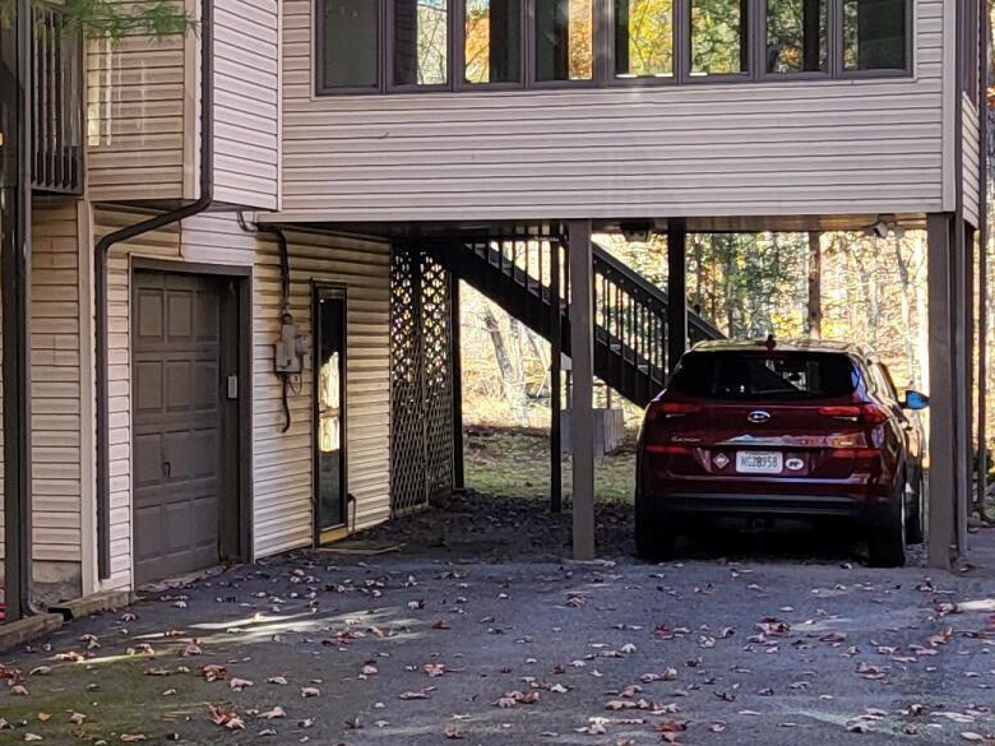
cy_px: 383
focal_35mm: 100
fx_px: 2874
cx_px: 6
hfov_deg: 19.1
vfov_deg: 14.8
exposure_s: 1/270
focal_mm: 5.4
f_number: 1.8
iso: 40
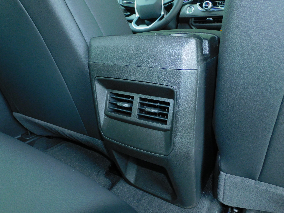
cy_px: 106
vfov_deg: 56.8
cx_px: 142
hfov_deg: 71.6
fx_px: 197
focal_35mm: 24
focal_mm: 4.3
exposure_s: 1/30
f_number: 3.3
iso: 200
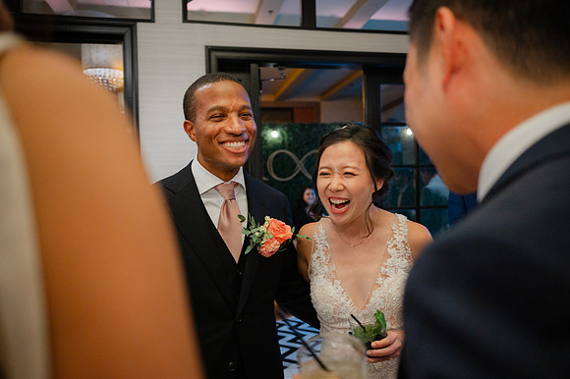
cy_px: 190
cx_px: 285
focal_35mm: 29
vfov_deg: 45.4
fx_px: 454
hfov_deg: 64.3
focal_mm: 28
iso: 500
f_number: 2.8
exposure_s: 1/125
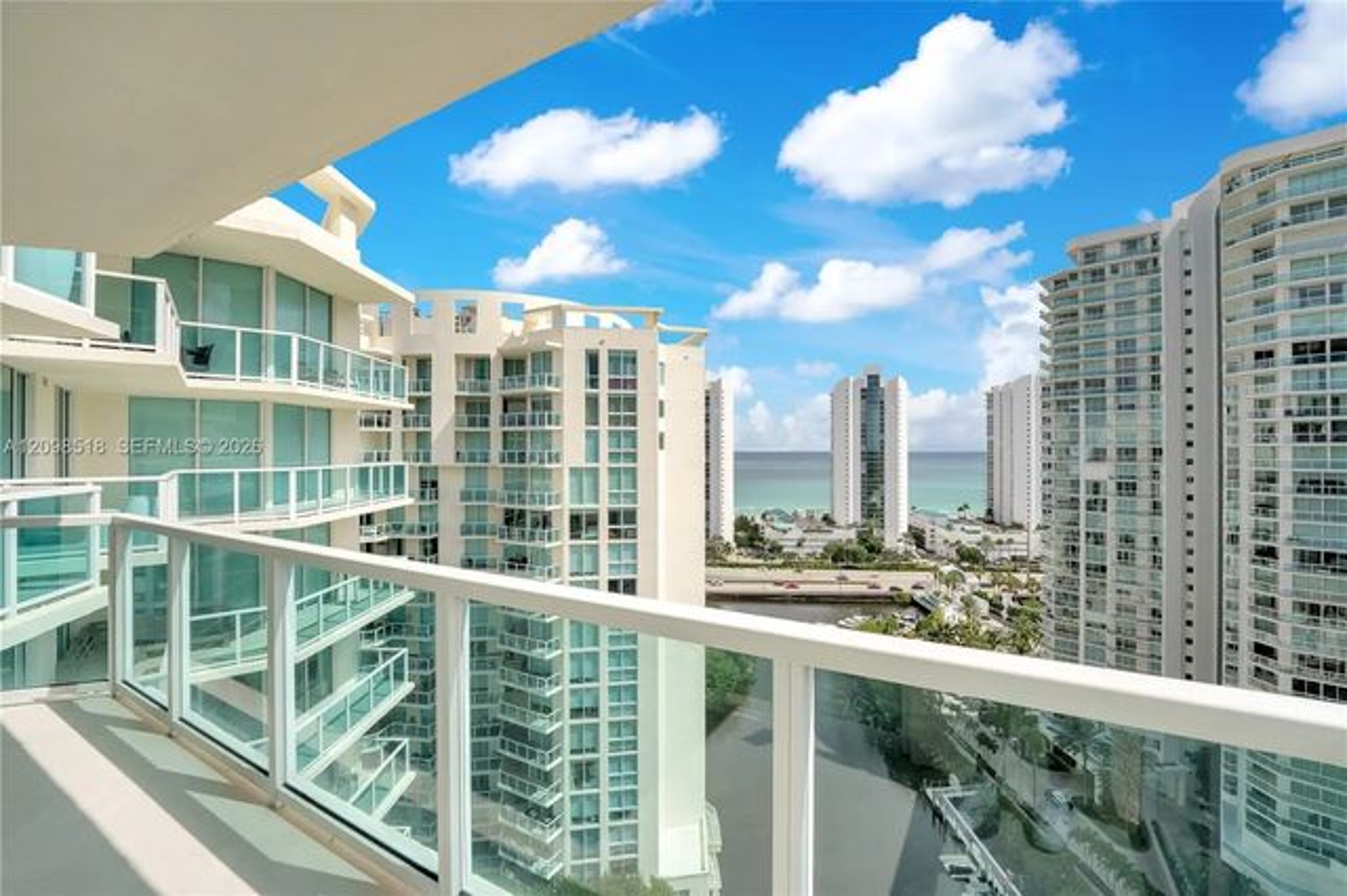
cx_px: 674
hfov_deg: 104.3
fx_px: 524
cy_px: 448
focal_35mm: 14
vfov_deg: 81.1
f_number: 8
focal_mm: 14
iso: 100
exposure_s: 1/640
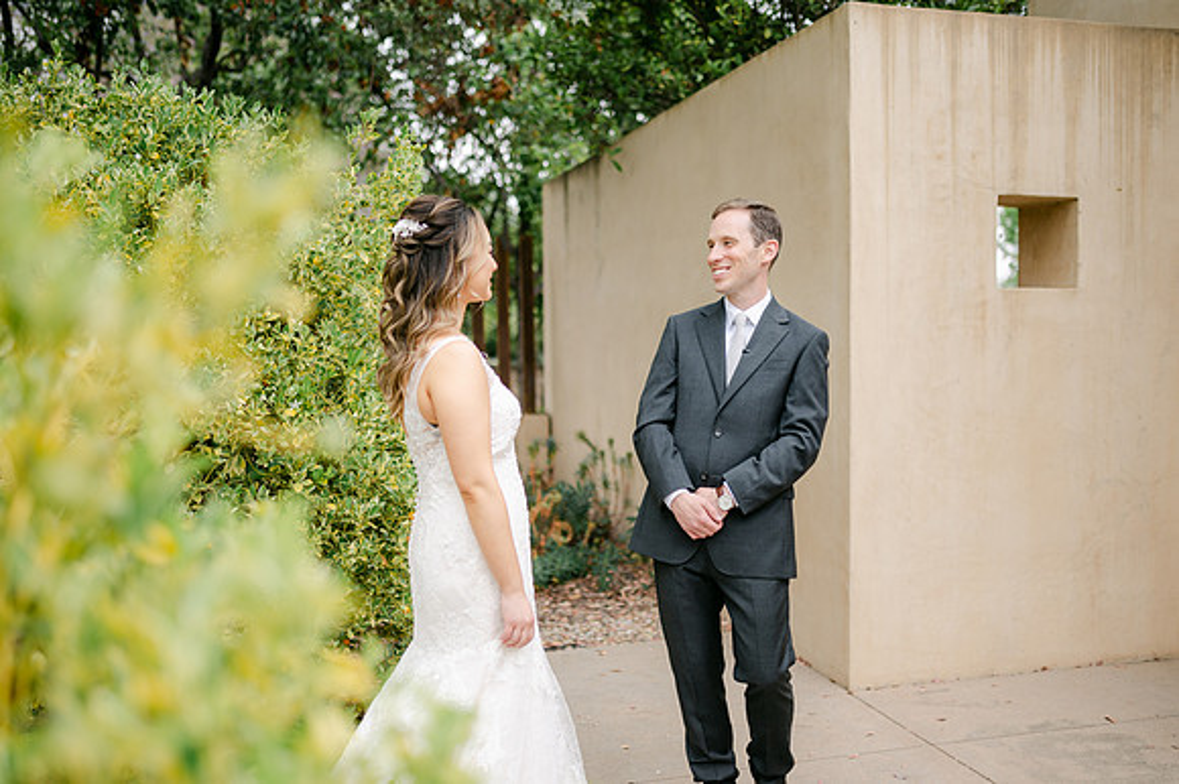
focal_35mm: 37
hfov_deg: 52.4
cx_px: 575
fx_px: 1197
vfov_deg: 36.3
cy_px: 392
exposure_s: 1/2000
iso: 100
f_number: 1.4
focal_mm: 35
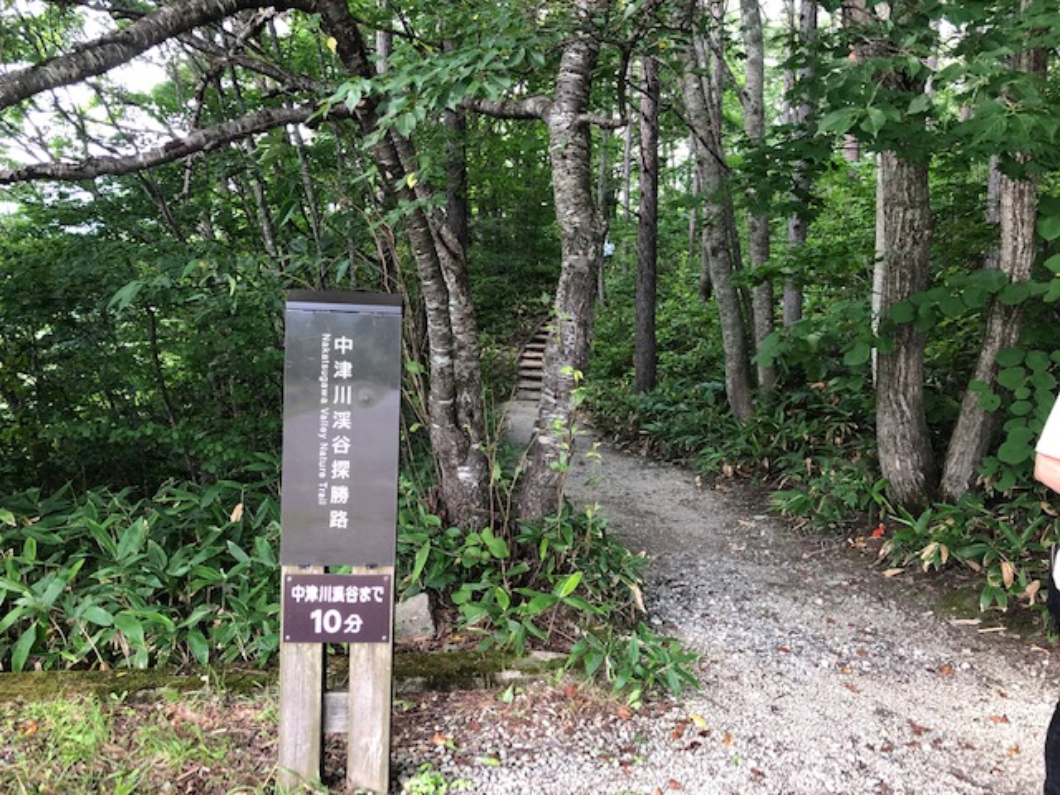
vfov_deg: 49.7
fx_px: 857
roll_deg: -1.4
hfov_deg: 63.4
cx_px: 530
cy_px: 398
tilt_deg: -4.8
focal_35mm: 28
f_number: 1.8
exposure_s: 1/30
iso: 25
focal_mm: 4
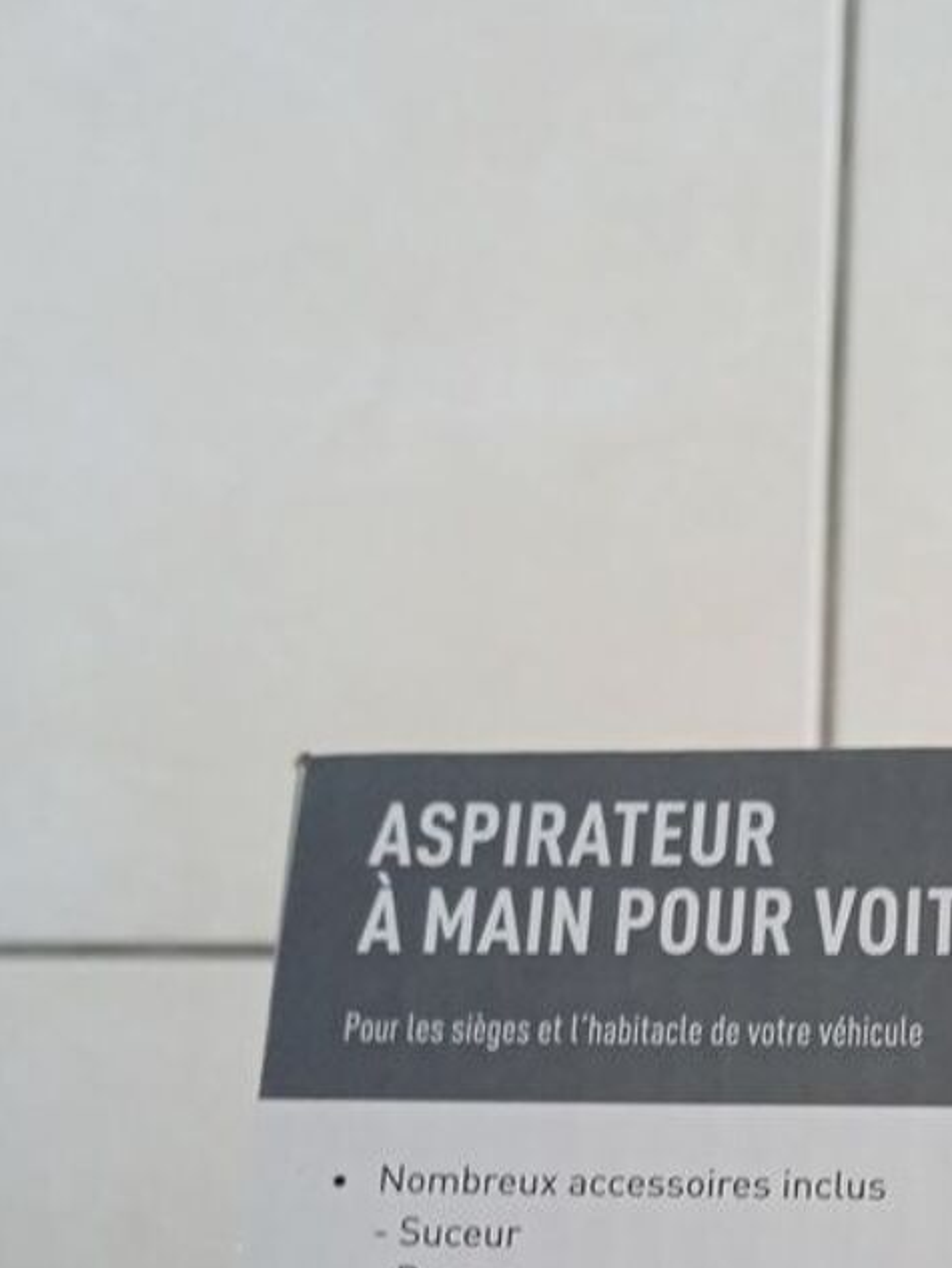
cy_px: 1201
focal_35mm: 59
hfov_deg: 24.0
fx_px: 2163
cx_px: 902
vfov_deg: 30.8
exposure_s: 1/33.3
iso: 160
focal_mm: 3.43
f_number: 2.2
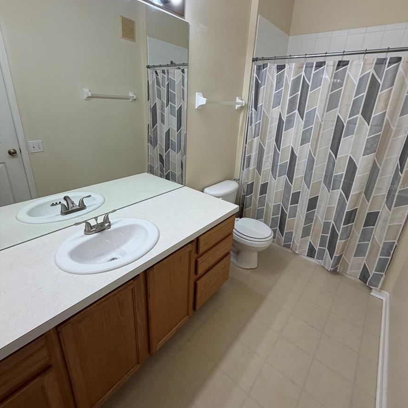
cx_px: 208
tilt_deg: -17.8
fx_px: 227
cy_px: 186
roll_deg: -4.3
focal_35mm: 17
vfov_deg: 83.8
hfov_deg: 84.0
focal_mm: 2.22
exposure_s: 1/120
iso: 125
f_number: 2.2
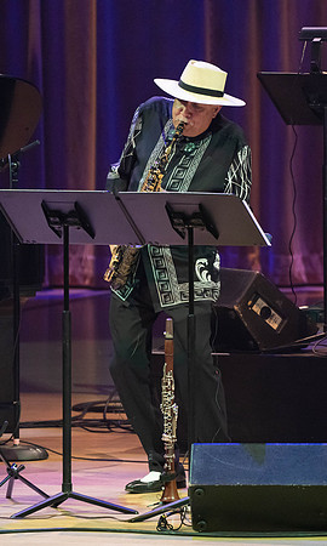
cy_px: 273
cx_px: 233
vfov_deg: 3.7
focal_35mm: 577
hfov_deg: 2.2
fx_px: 8473
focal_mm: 373
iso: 3200
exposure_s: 1/250
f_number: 5.6
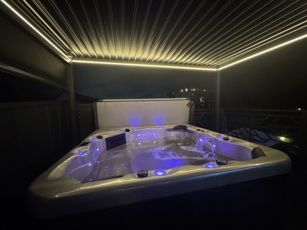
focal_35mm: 14
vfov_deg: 85.7
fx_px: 124
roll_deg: +1.6
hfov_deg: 102.1
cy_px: 115
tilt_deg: -4.5
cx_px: 154
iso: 1250
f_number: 2.2
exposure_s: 1/25
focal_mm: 2.22
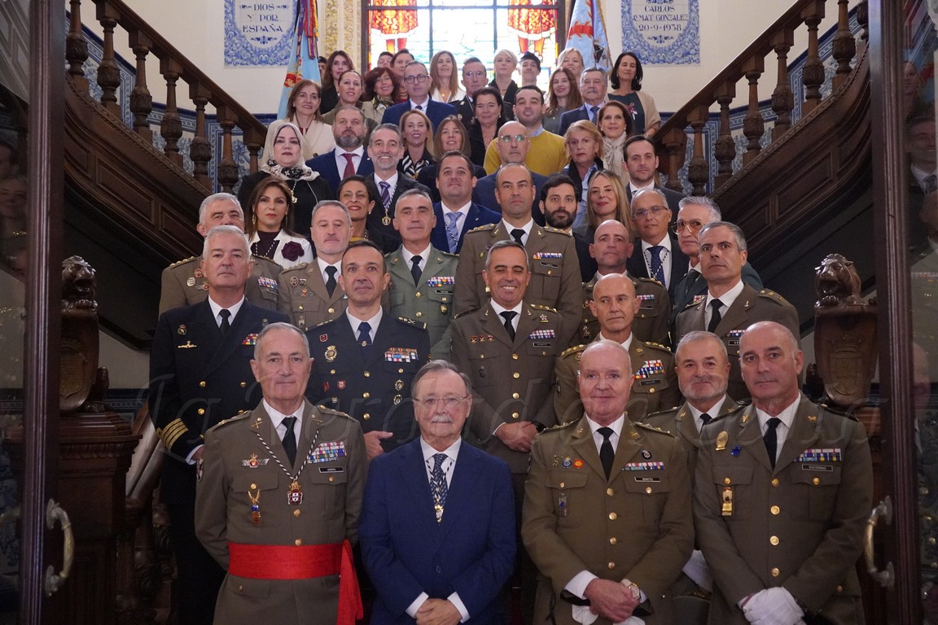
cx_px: 469
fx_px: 1094
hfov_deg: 46.4
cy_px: 312
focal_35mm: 42
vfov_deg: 31.9
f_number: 4
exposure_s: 1/100
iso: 6400
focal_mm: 28
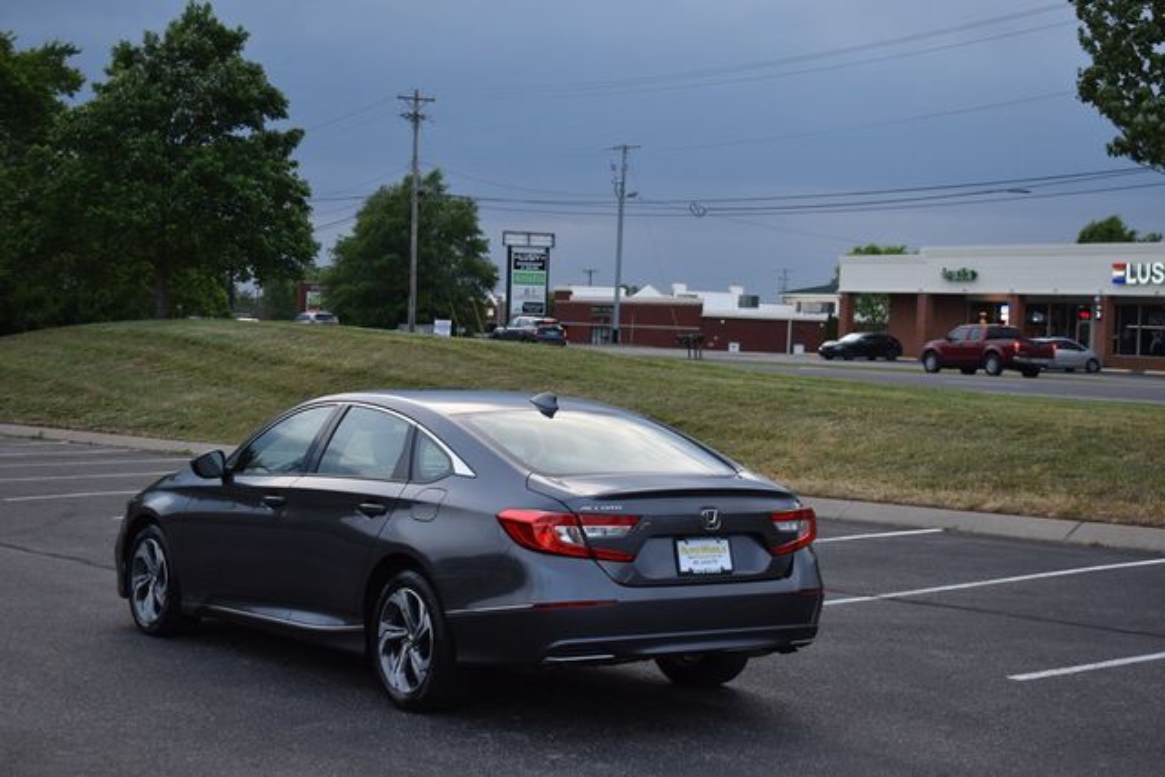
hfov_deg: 33.4
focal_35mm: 60
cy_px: 388
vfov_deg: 22.6
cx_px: 582
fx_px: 1942
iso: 500
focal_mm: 40
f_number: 5
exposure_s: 1/250
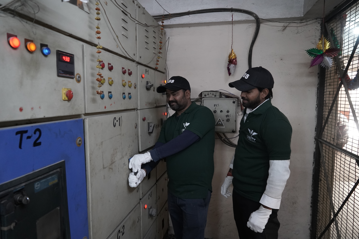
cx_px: 180
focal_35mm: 24
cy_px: 120
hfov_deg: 73.7
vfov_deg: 53.1
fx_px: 239
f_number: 4
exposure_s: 1/80
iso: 5000
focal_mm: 24
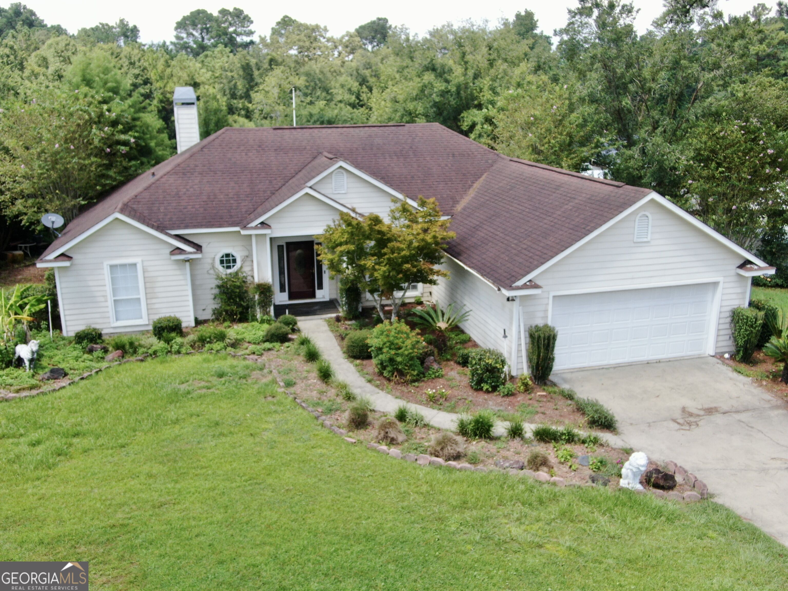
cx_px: 394
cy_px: 296
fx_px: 774
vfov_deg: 41.8
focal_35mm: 34
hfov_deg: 54.0
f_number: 3.2
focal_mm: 5.82
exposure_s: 1/320
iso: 110
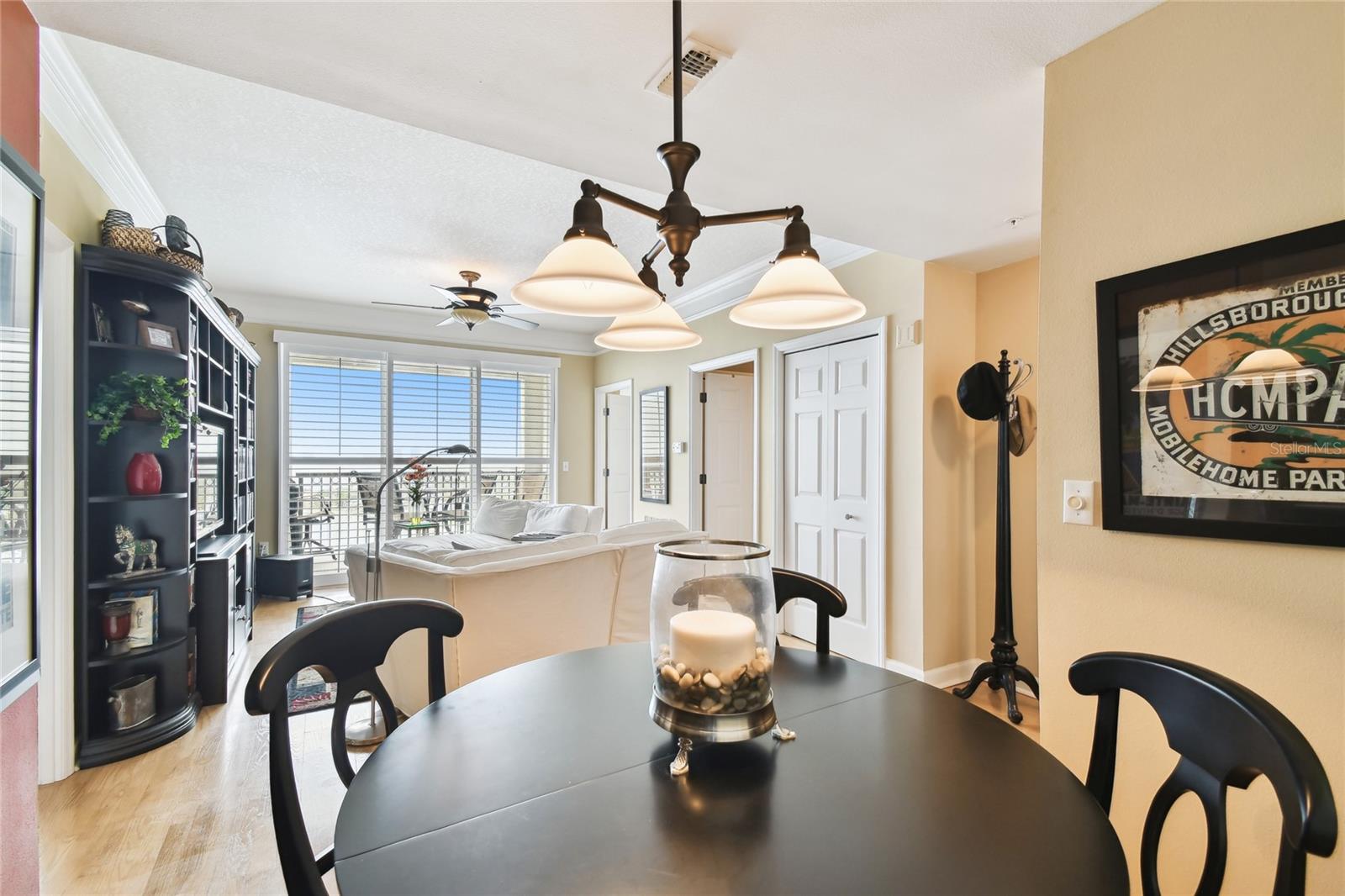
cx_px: 672
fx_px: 560
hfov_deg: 100.4
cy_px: 448
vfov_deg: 77.3
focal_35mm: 15
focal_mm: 10
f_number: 7.1
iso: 100
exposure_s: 1/8
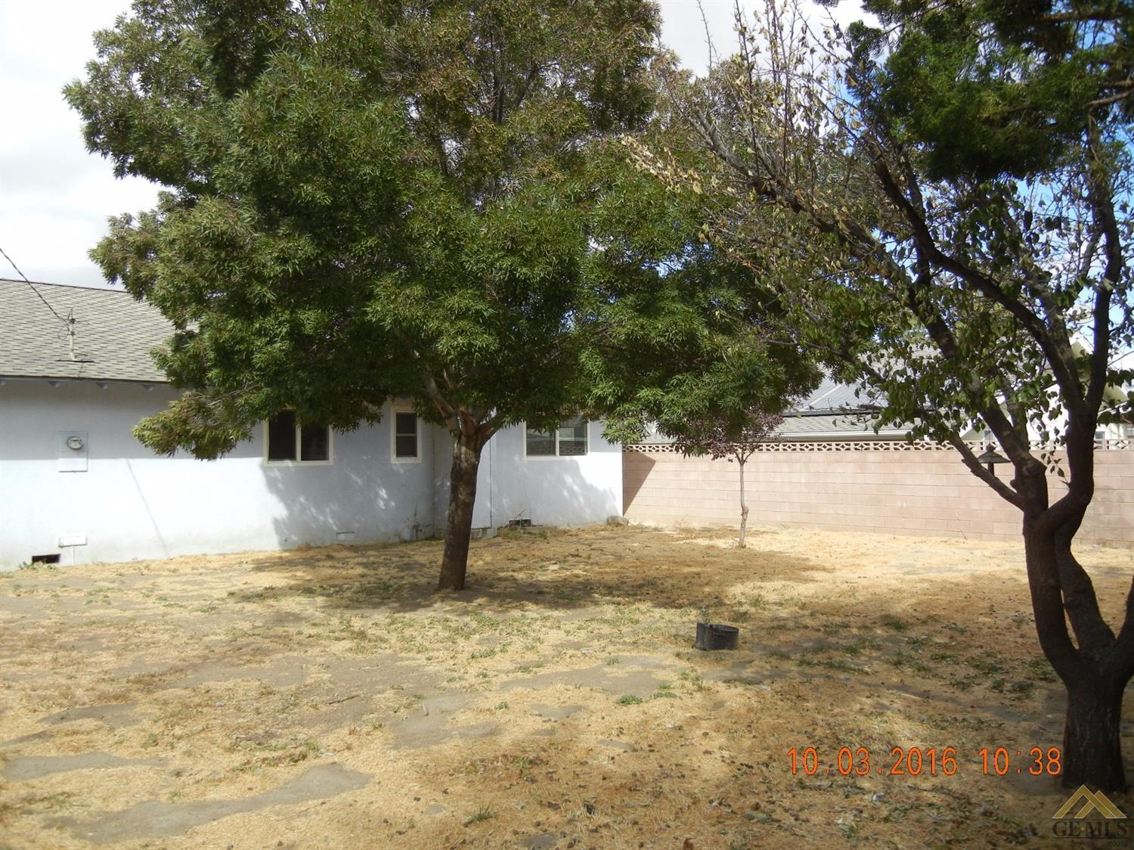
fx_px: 982
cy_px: 425
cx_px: 567
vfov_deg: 46.8
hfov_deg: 60.0
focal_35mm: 30
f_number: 3.5
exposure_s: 1/654
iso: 160
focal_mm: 5.4
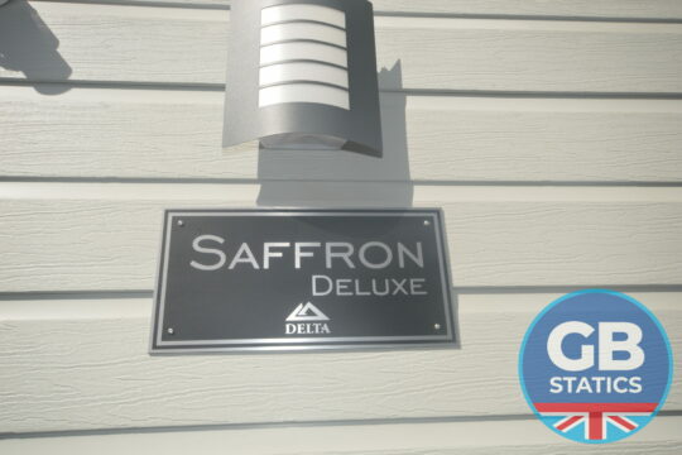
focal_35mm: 30
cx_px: 341
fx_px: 568
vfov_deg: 43.6
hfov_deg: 61.9
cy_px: 228
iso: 100
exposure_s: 1/200
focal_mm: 20
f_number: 10
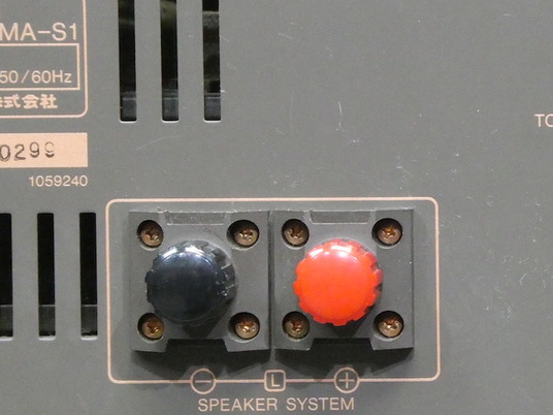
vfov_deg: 6.7
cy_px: 230
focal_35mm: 222
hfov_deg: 8.9
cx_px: 413
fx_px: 3547
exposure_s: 1/15
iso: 1600
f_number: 5.2
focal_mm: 22.3
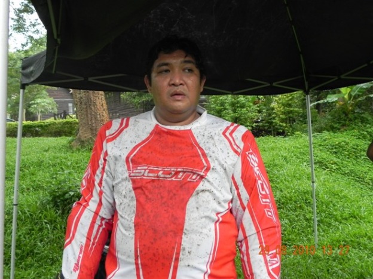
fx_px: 398
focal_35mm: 37
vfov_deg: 38.6
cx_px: 186
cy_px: 140
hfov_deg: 50.2
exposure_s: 1/104
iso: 160
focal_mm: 6.6
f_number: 3.5
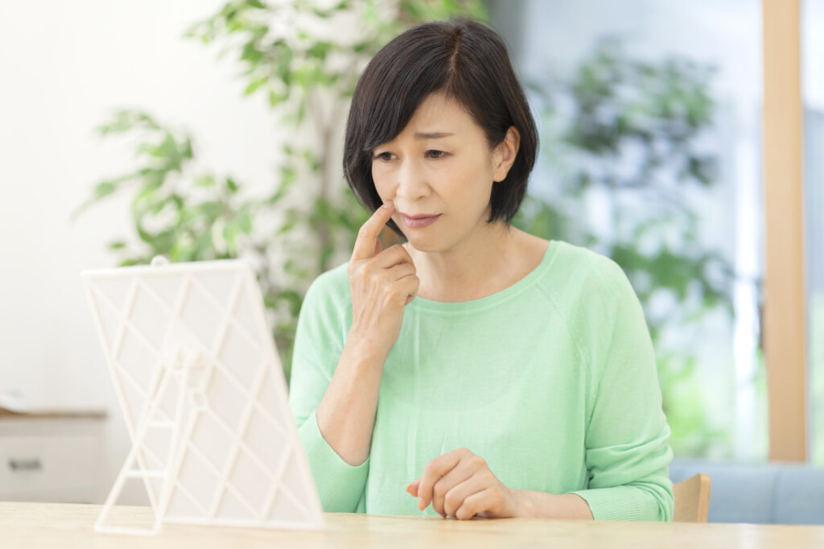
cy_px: 274
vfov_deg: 16.1
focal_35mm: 85
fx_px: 1945
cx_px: 412
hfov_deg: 23.9
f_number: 1.8
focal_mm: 85
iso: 125
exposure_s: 1/100
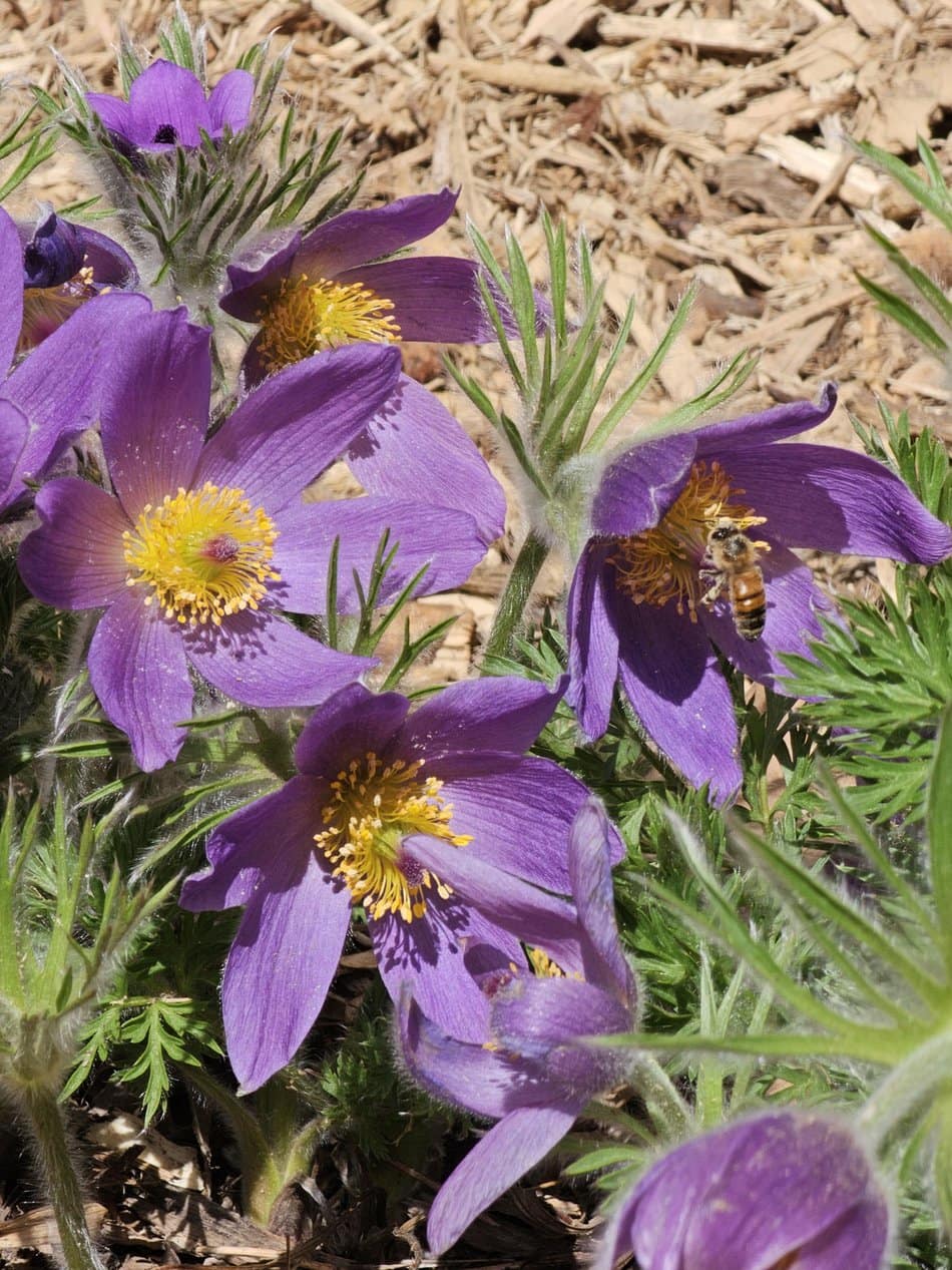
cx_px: 476
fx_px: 8435
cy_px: 635
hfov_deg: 6.5
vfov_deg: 8.6
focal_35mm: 230
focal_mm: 27.2
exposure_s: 1/684
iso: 50
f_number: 4.9
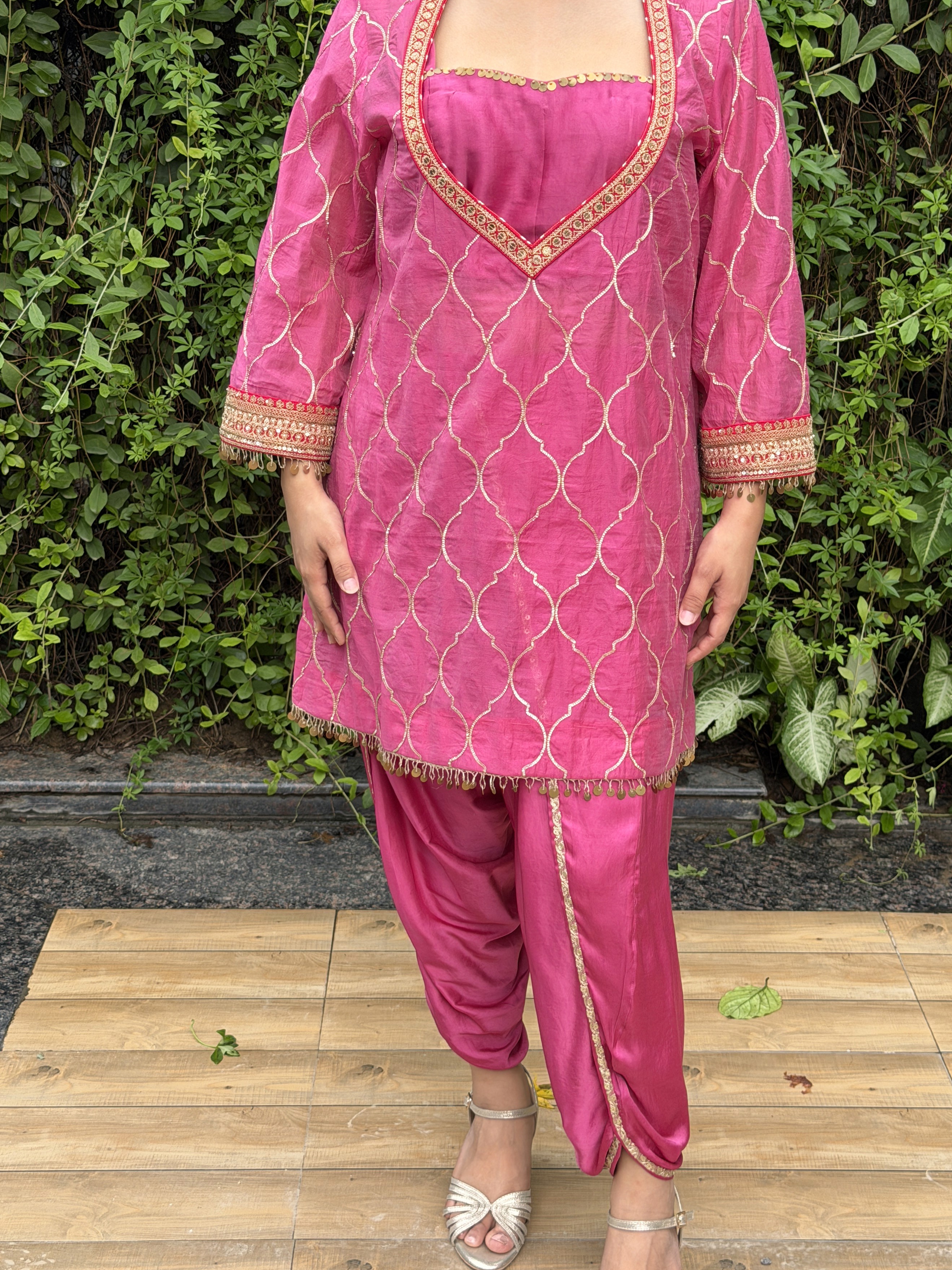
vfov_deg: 34.9
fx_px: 2017
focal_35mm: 55
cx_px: 540
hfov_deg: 26.5
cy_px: 631
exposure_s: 1/261
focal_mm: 6.76
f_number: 1.78
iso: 64
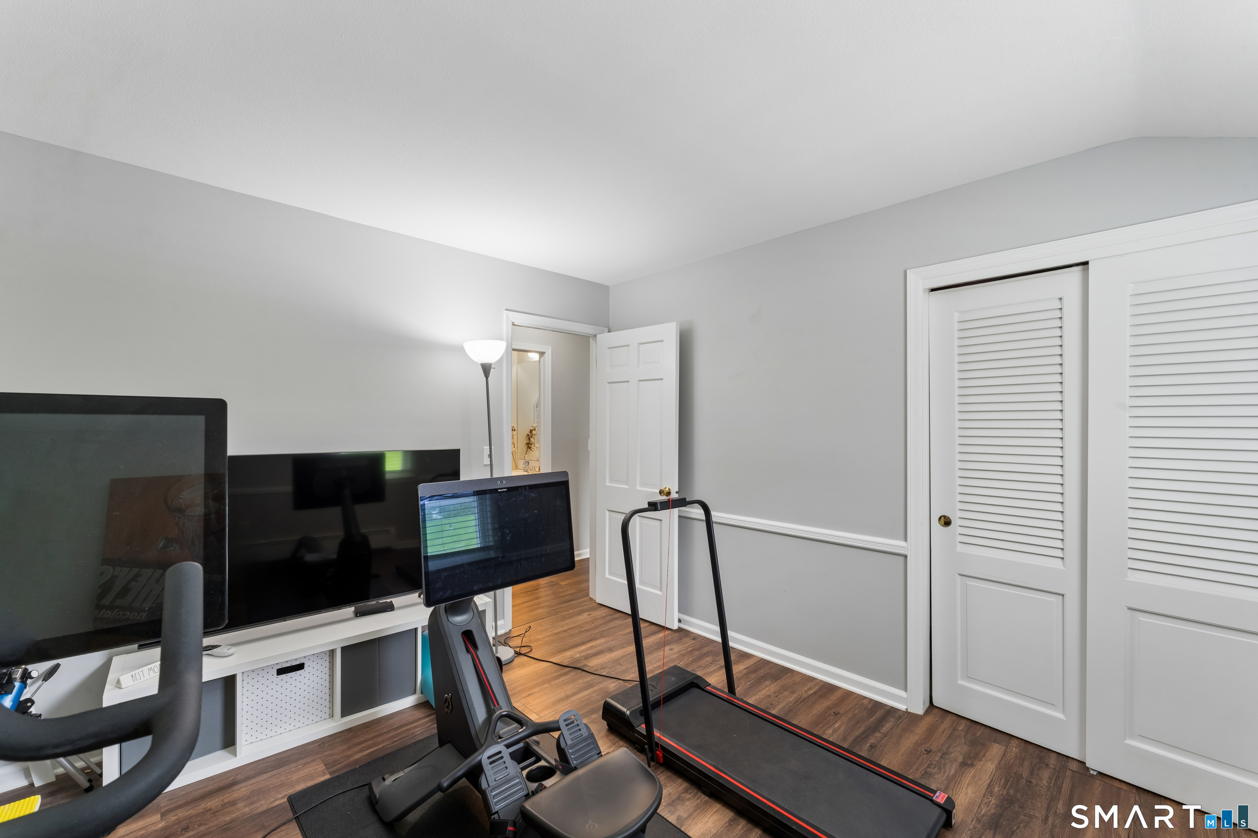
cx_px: 629
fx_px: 489
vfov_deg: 81.2
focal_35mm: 14
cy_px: 419
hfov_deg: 104.3
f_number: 13
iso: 400
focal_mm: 14
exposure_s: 1/2
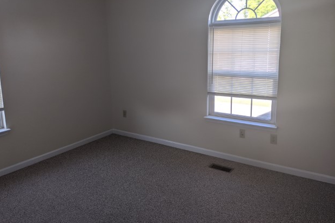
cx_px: 163
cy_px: 98
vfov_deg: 44.9
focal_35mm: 29
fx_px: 270
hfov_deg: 63.7
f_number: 1.8
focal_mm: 4.44
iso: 48
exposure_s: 1/171
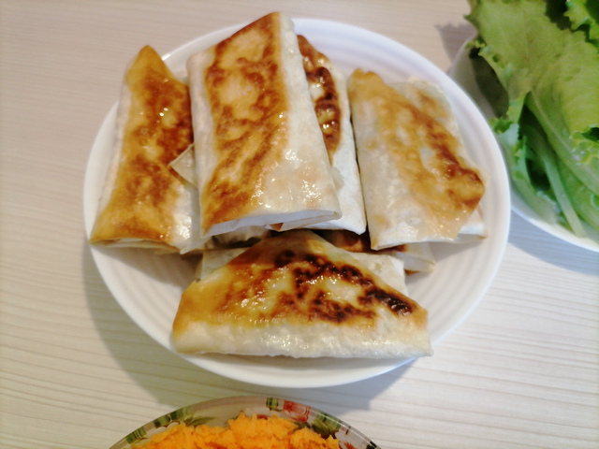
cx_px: 300
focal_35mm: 26
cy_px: 224
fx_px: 450
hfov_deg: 67.3
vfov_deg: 53.1
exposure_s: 1/33.3
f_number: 1.8
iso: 320
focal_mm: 5.4
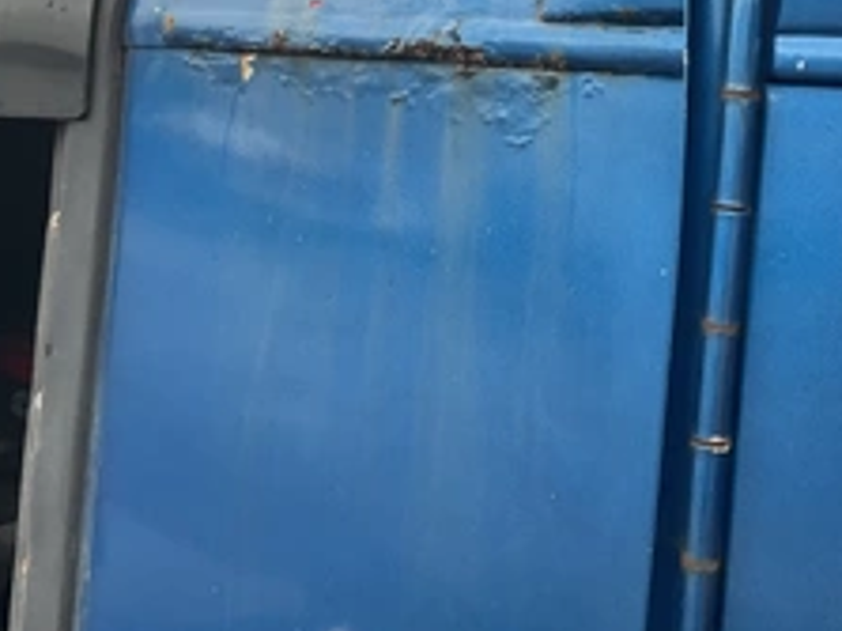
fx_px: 1264
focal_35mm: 52
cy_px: 106
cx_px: 461
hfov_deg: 36.8
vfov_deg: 27.3
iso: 20
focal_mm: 3
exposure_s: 1/122
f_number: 1.8
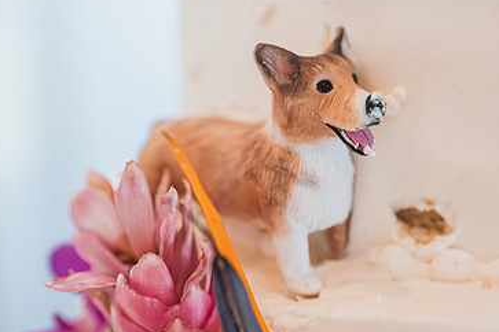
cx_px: 334
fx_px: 1192
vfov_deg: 15.9
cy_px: 119
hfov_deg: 23.5
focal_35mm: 86
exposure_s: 1/160
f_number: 2.5
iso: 1250
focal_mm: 50
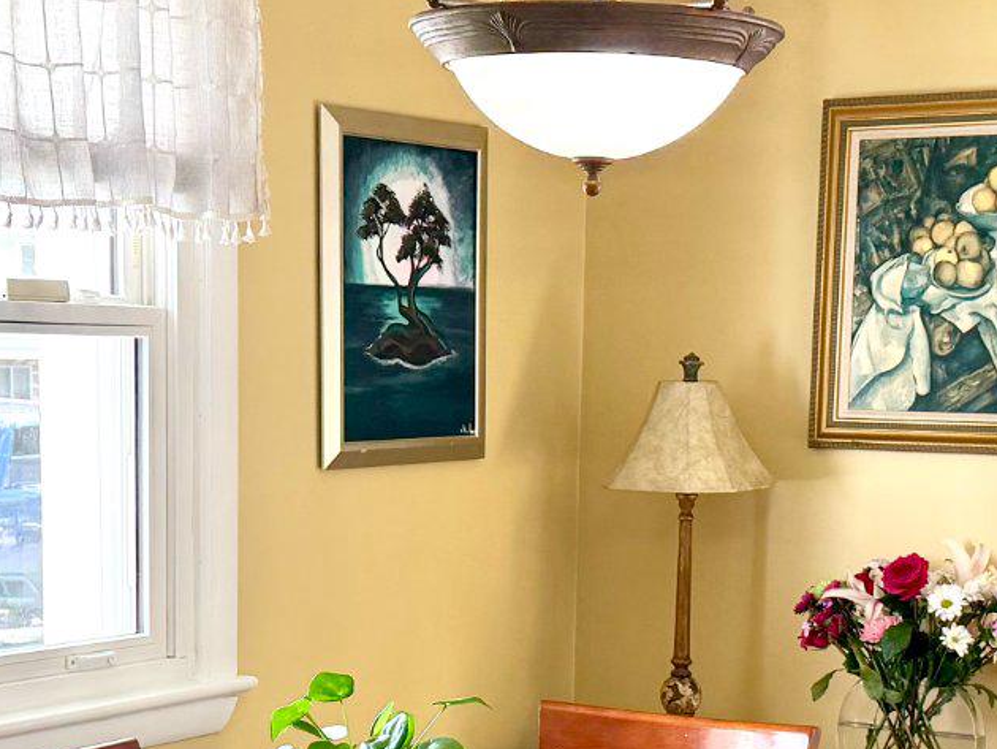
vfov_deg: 18.6
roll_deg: -1.2
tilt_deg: -8.5
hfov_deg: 25.0
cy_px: 656
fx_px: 2247
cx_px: 525
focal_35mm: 78
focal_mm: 6.76
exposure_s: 1/192
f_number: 1.78
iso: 100
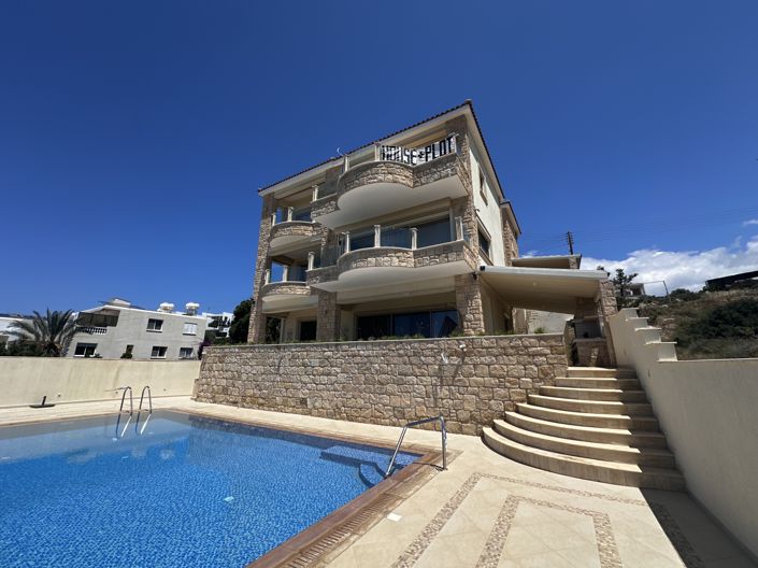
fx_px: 306
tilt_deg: +14.5
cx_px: 379
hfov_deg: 102.1
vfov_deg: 85.6
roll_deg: -0.8
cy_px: 284
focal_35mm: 14
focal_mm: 2.22
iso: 50
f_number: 2.2
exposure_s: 1/2681
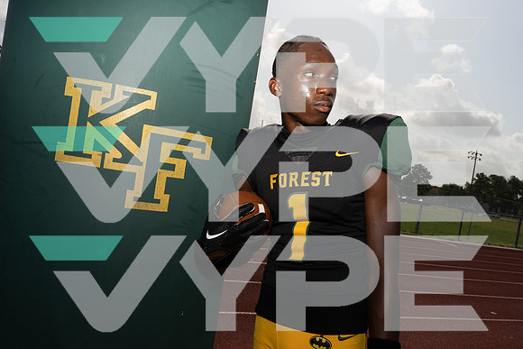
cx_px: 262
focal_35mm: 32
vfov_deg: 41.1
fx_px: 465
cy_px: 174
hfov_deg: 58.7
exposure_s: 1/250
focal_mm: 32
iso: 100
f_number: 11
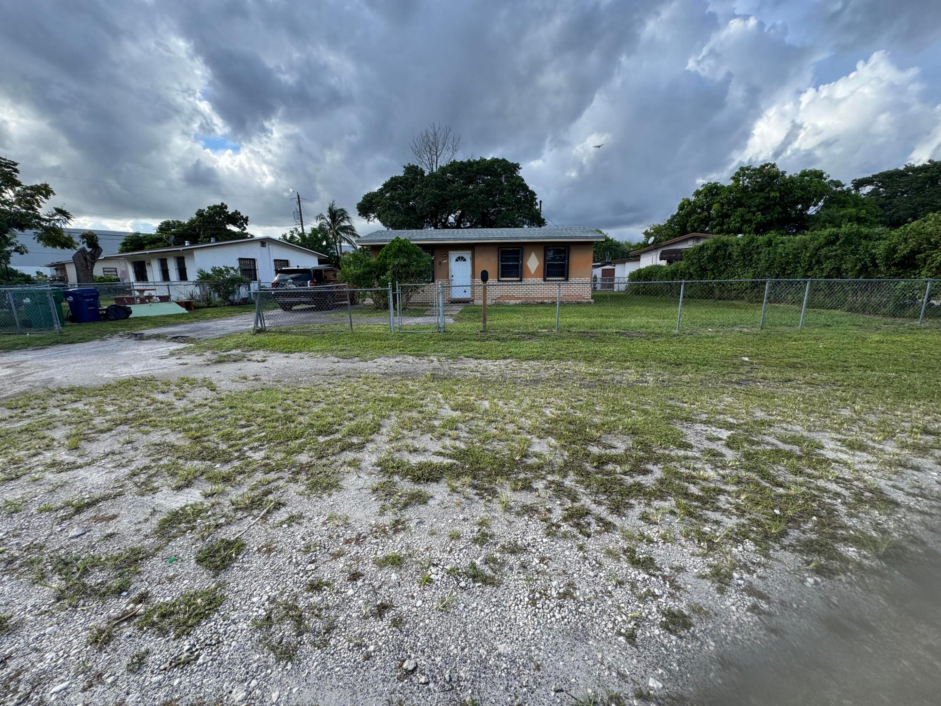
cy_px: 353
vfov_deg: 85.7
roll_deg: +0.4
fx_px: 381
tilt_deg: -11.0
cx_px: 470
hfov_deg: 102.1
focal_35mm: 14
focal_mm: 2.22
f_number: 2.2
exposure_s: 1/578
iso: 40
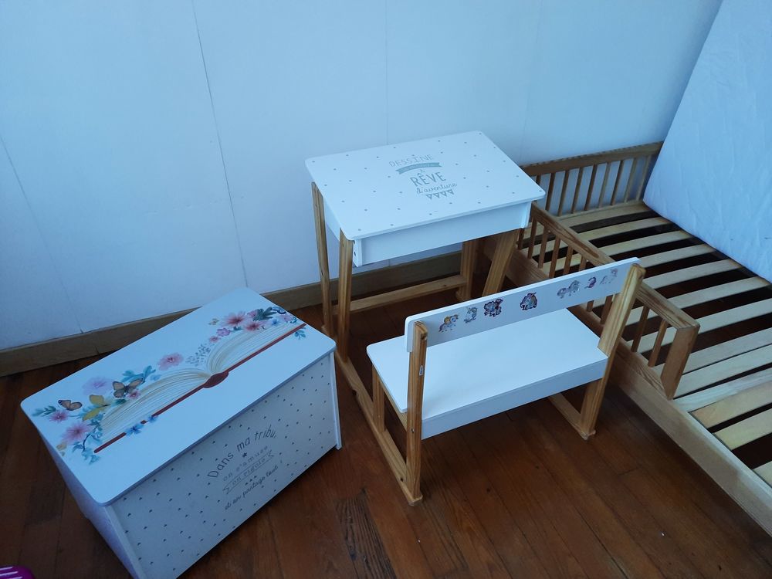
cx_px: 386
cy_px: 290
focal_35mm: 25
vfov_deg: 54.9
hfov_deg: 69.4
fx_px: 558
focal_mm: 4.6
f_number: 2
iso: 320
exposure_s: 1/60
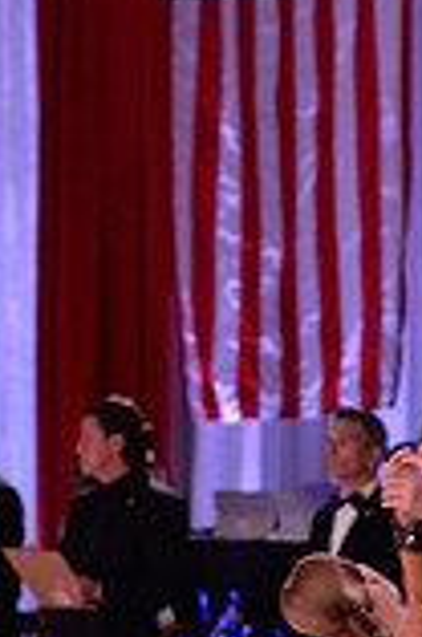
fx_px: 6870
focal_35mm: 389
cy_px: 824
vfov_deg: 5.3
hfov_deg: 3.5
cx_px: 63
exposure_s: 1/250
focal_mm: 105
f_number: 4.5
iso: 2000
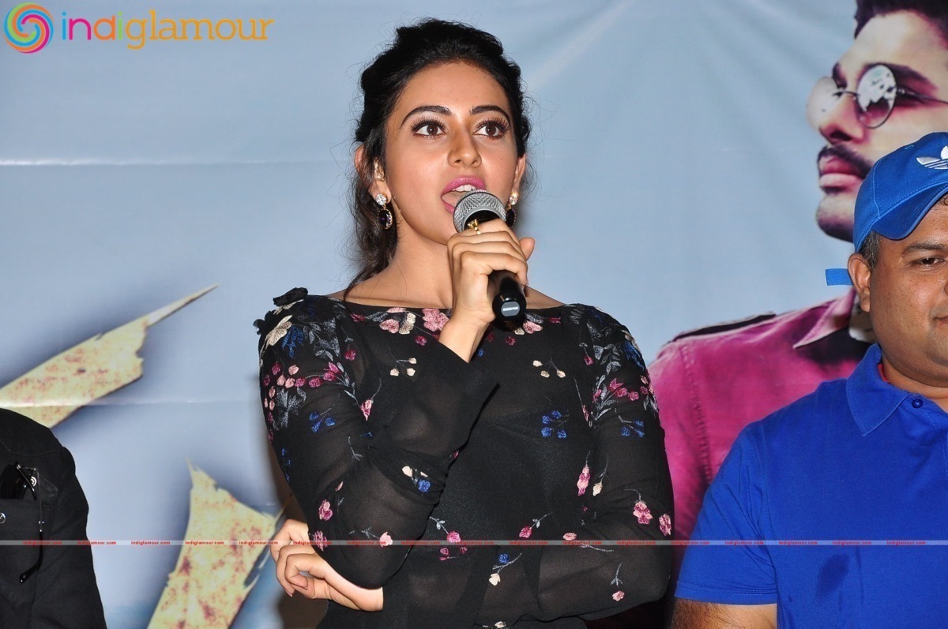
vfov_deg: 8.7
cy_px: 314
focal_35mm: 158
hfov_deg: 13.1
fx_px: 4142
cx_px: 474
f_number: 9
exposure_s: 1/125
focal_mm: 105
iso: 500
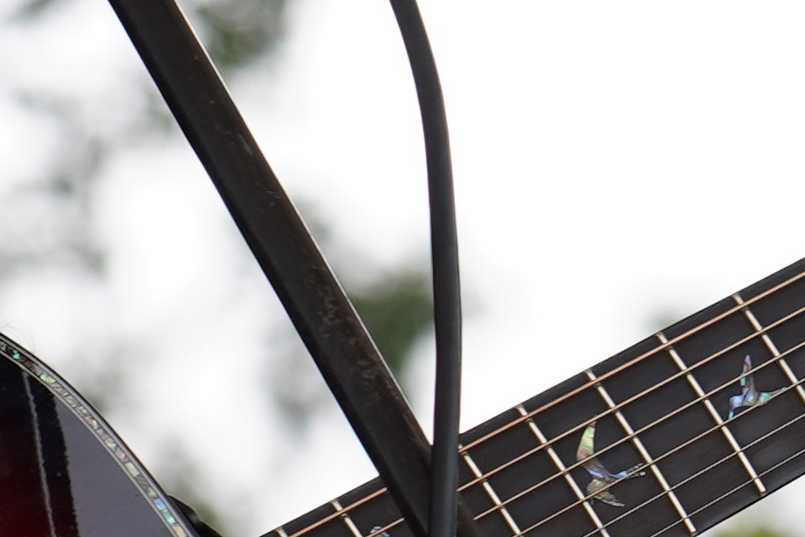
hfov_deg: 3.0
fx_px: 15274
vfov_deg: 2.0
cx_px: 29
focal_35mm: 683
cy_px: 168
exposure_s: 1/250
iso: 100
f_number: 5
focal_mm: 105
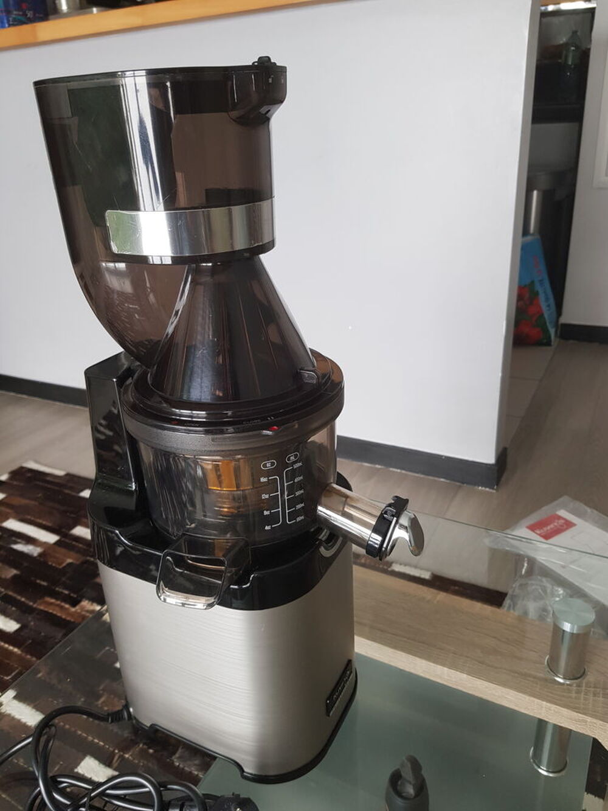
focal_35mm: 26
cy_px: 406
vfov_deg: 67.3
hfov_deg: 53.1
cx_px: 304
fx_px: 609
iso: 64
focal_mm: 4.2
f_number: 1.7
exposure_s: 1/50
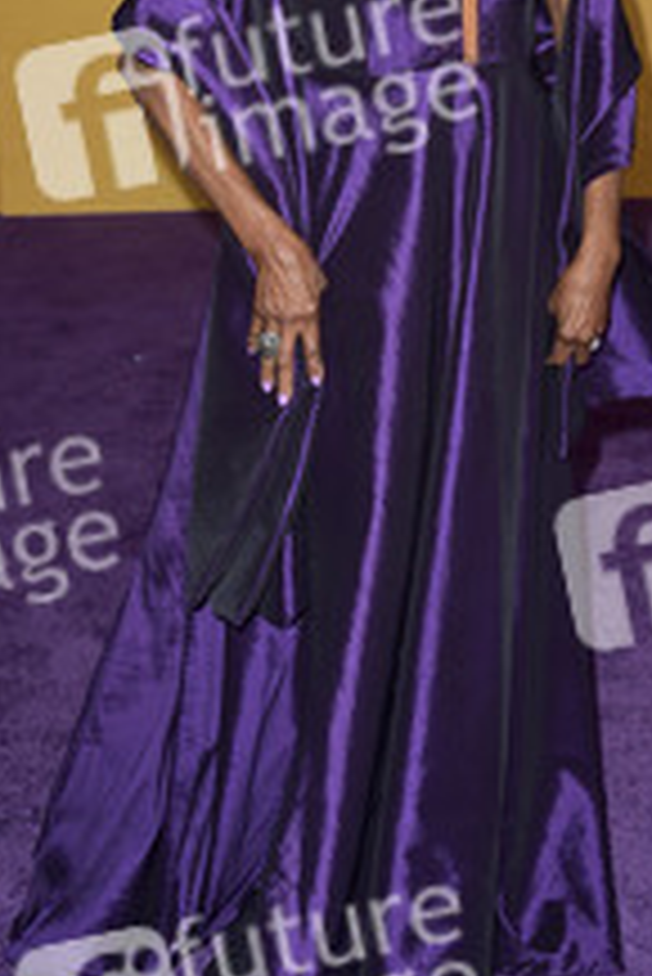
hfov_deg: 16.5
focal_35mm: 83
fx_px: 2251
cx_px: 380
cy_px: 319
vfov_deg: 24.3
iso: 320
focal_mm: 45
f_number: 6.3
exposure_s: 1/250
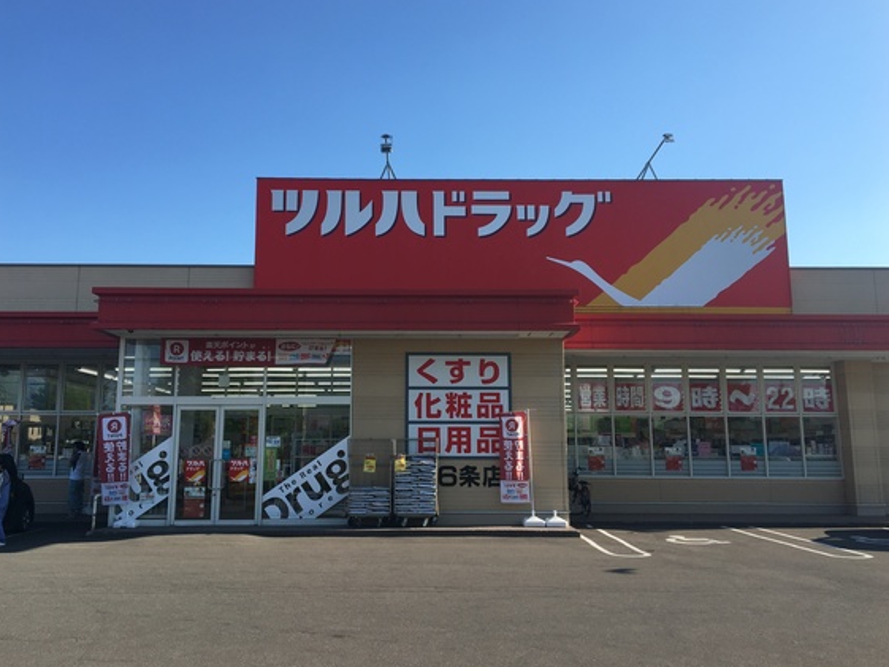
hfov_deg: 58.3
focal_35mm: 31
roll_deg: +0.6
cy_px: 325
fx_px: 796
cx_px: 433
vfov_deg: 45.5
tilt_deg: +9.7
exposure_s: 1/827
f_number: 2.2
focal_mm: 4.15
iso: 25
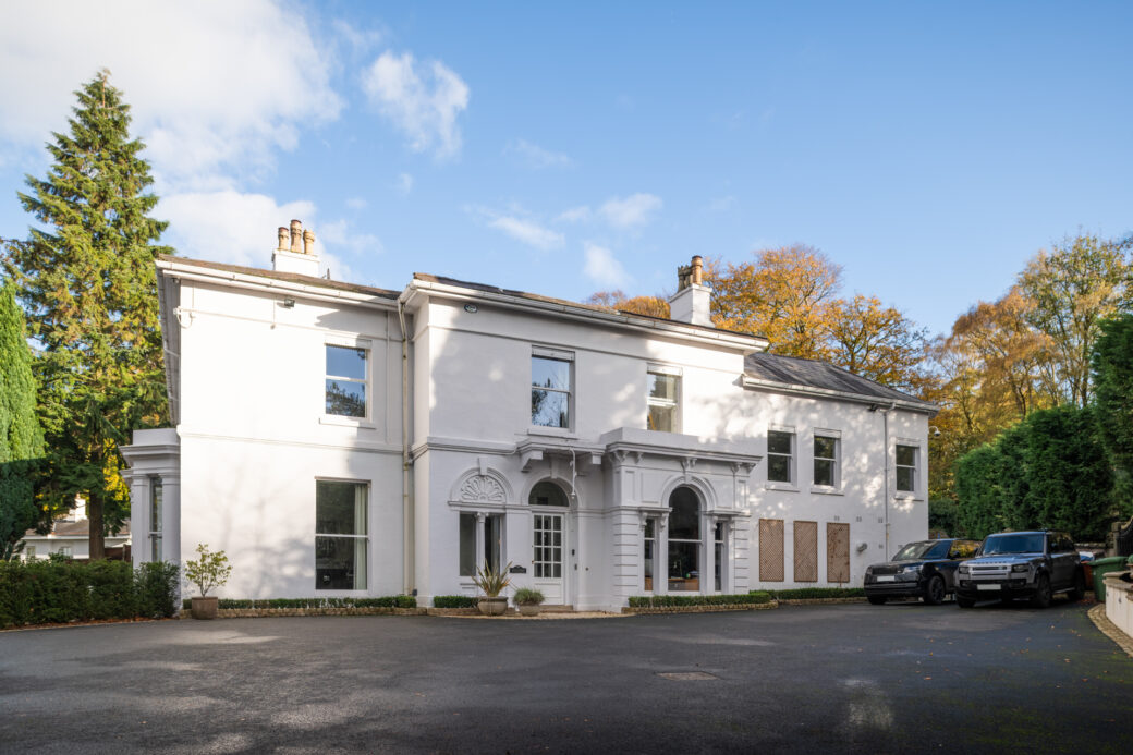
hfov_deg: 73.8
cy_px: 378
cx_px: 566
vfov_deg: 53.1
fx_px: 755
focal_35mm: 24
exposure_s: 1/400
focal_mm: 24
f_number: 5.6
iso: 100
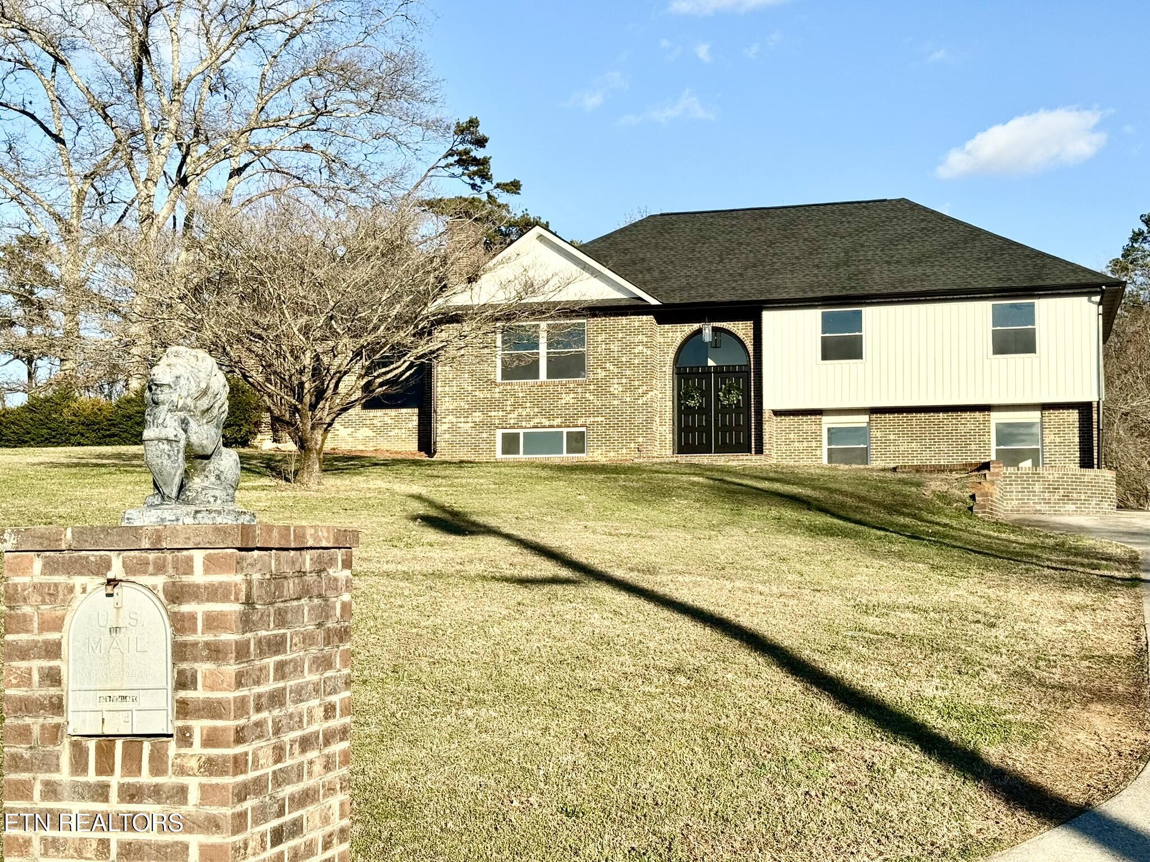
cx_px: 575
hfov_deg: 39.7
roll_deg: +0.0
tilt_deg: +3.4
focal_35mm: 48
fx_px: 1595
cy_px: 431
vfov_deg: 30.3
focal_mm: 6.76
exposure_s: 1/4049
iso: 64
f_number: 1.78
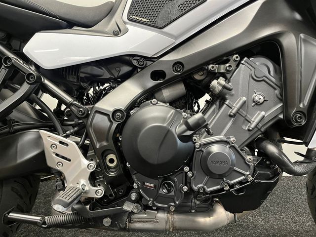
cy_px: 118
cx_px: 158
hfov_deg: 67.3
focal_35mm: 26
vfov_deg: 53.1
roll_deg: -0.3
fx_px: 237
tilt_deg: -8.5
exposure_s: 1/50
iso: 500
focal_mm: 5.1
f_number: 1.6
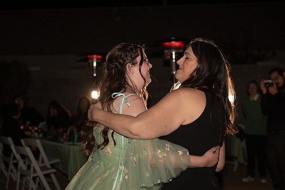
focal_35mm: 74
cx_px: 140
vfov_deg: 18.4
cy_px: 96
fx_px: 585
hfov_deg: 27.4
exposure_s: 1/160
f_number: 3.5
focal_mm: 70
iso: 1000
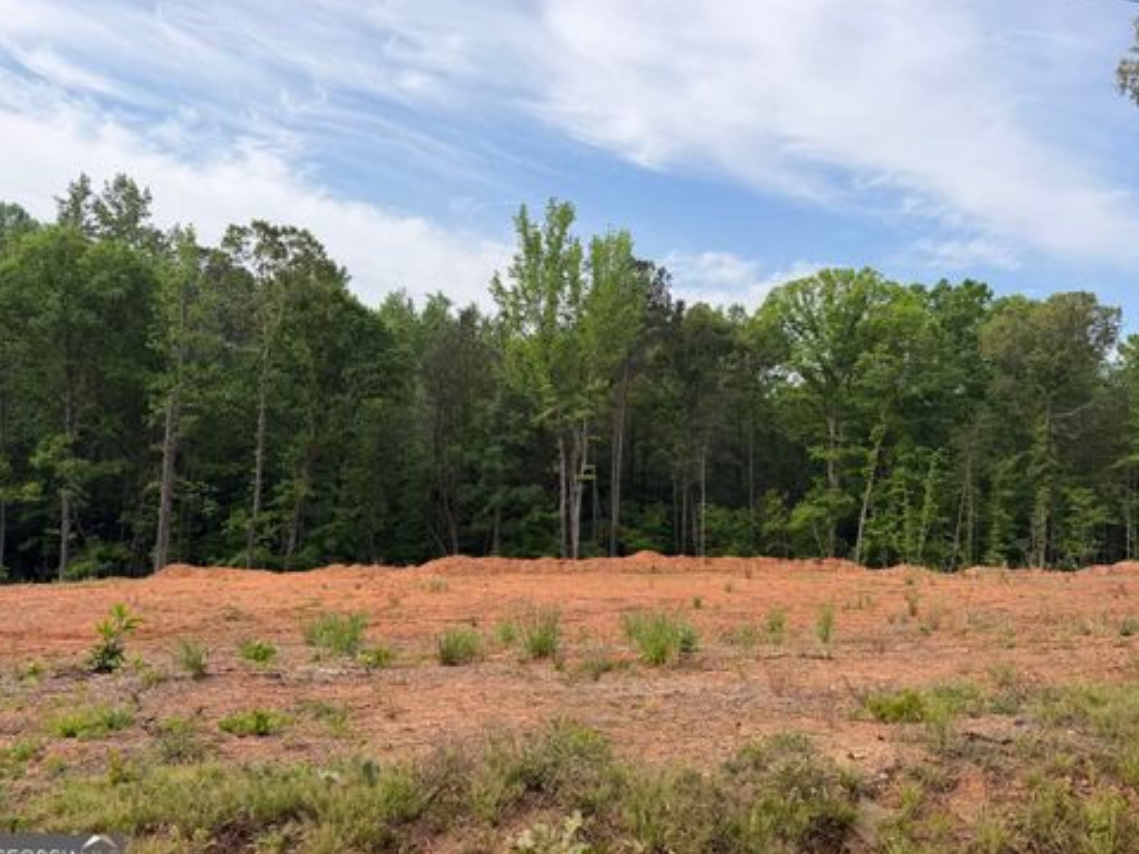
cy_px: 433
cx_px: 584
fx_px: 823
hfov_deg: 69.4
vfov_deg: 54.9
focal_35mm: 25
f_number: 1.78
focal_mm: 6.76
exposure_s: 1/2525
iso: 80
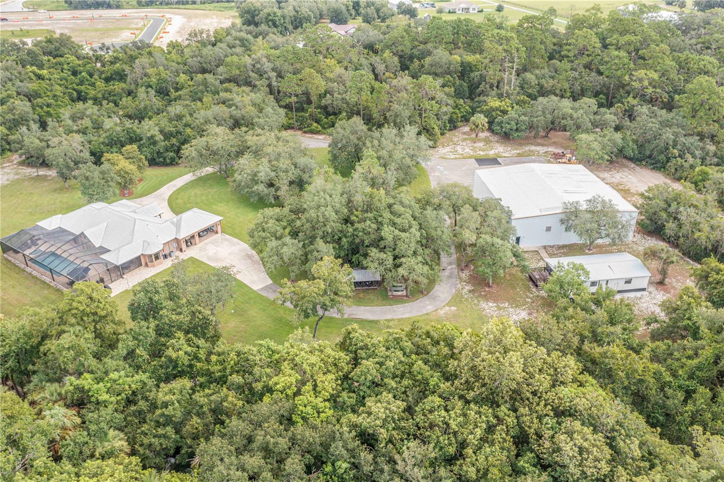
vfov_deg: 46.4
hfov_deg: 65.5
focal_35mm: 28
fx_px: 563
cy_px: 241
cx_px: 362
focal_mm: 10.26
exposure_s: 1/120
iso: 100
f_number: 4.5
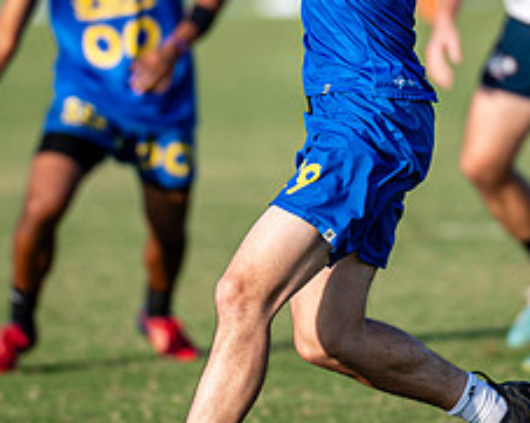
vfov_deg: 1.8
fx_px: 13504
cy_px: 48
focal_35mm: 862
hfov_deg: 2.2
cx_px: 367
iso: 180
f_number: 3.2
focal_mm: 300
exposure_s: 1/1600
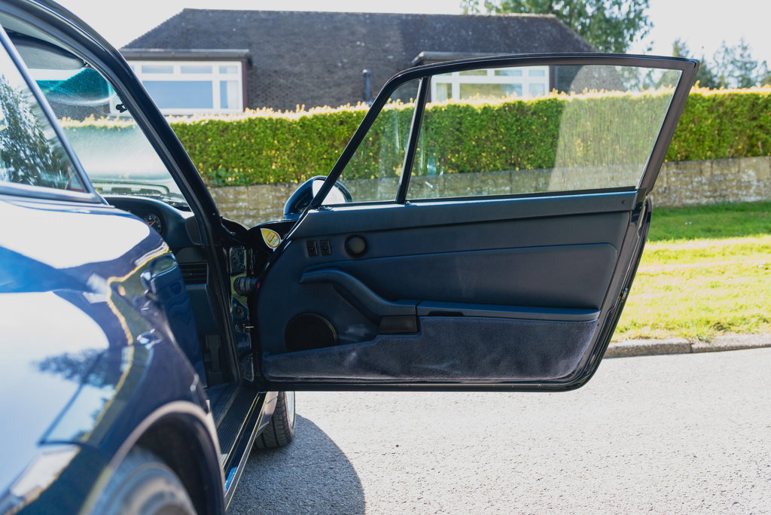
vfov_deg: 37.9
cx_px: 386
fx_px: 750
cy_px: 258
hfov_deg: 54.4
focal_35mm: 35
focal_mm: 35
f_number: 4.5
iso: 800
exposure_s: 1/125
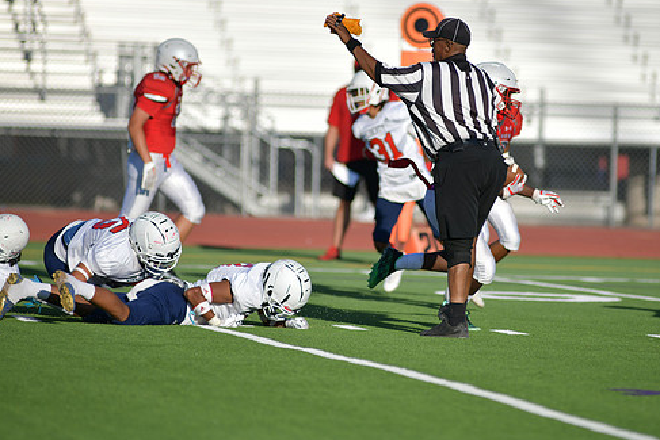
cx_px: 390
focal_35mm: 357
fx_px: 6547
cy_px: 188
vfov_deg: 3.9
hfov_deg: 5.8
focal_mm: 300
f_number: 3.5
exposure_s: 1/2000
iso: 64
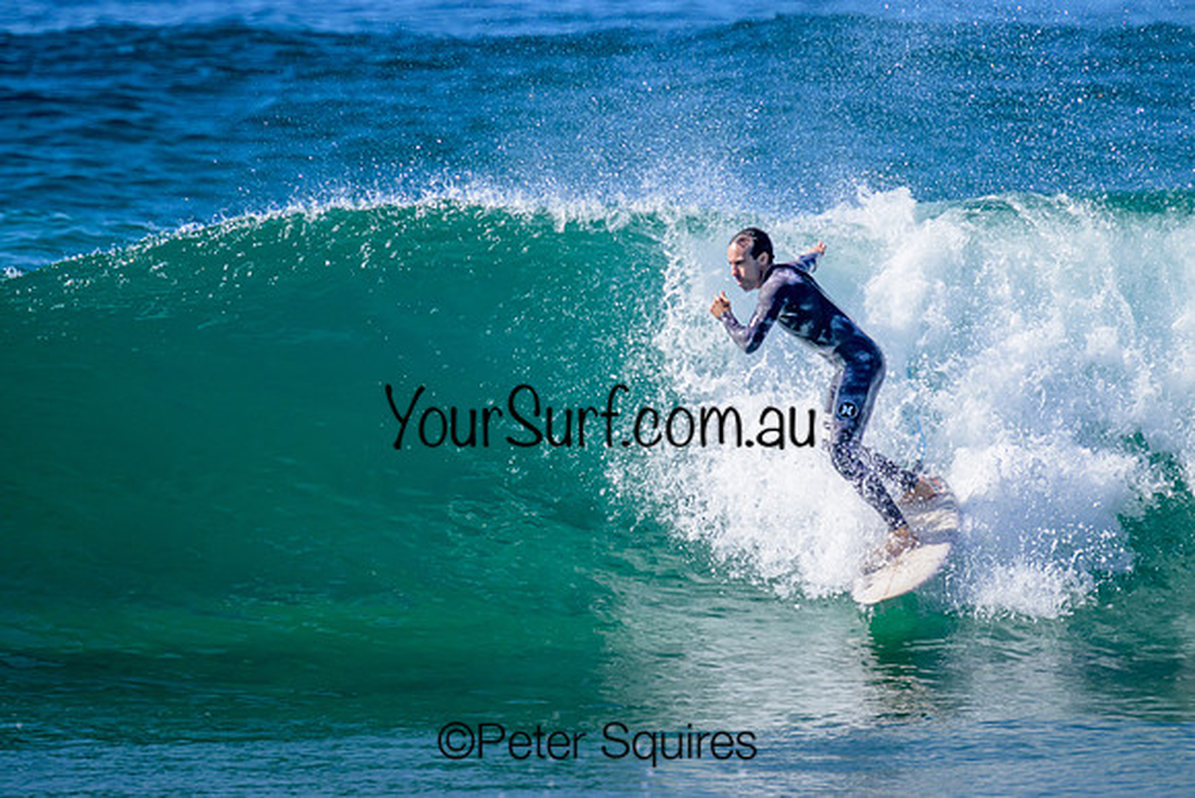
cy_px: 278
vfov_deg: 1.3
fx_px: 36191
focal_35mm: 1090
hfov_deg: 1.9
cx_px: 637
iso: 1400
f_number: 11
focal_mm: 800
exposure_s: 1/2000
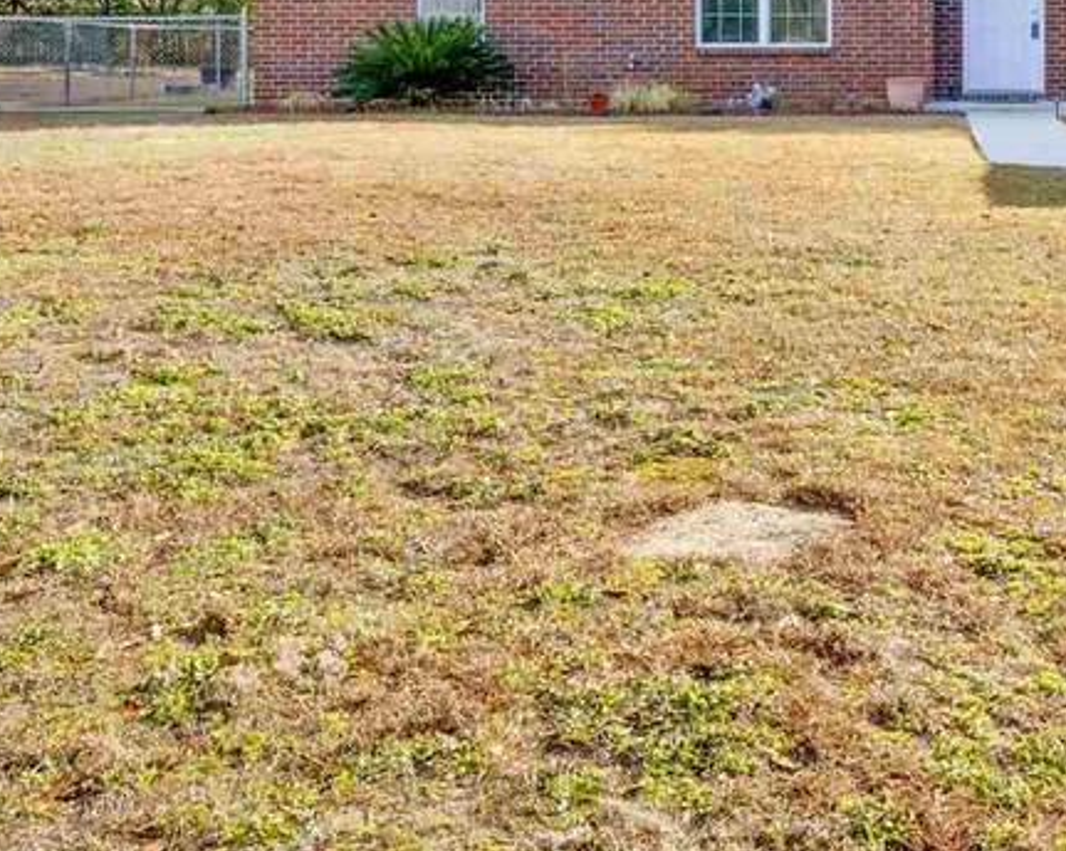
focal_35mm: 54
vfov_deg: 26.7
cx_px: 950
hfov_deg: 32.9
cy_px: 48
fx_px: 1715
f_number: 11
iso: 400
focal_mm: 19.5
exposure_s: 1/320
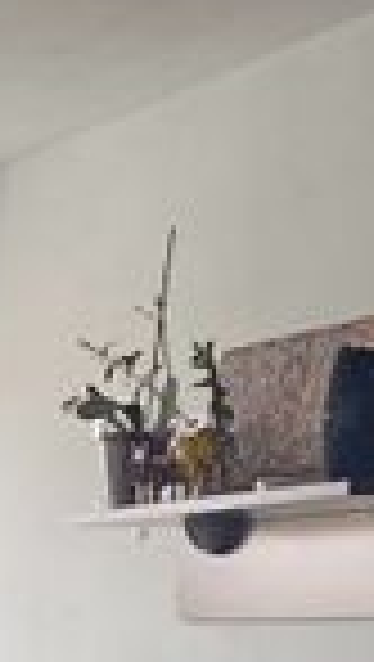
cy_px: 1020
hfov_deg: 8.5
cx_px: -360
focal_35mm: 136
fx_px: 2391
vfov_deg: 14.6
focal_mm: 6.11
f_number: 1.65
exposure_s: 1/100
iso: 331
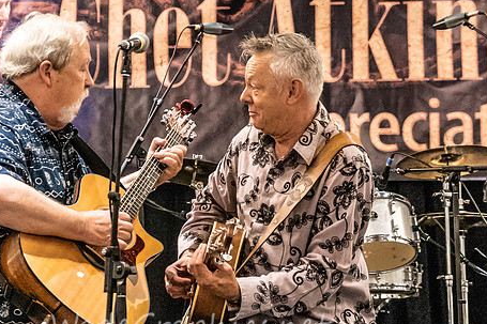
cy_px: 139
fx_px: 1907
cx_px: 164
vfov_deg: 9.7
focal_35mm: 141
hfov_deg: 14.5
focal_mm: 70
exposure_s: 1/200
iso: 10000
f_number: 5.6
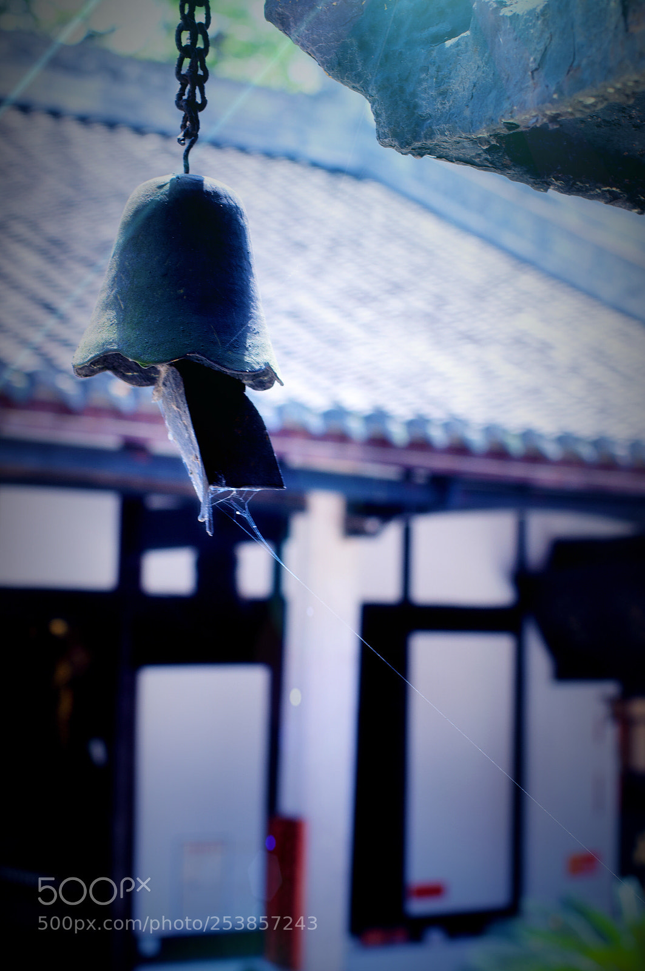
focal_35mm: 68
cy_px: 486
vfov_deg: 29.9
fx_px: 1818
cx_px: 322
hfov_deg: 20.1
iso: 160
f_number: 8
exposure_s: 1/40
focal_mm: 45
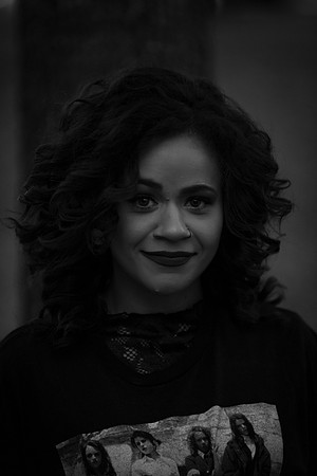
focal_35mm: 150
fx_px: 1981
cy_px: 238
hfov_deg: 9.1
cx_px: 158
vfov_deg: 13.7
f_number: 2.8
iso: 2000
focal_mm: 150
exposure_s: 1/250
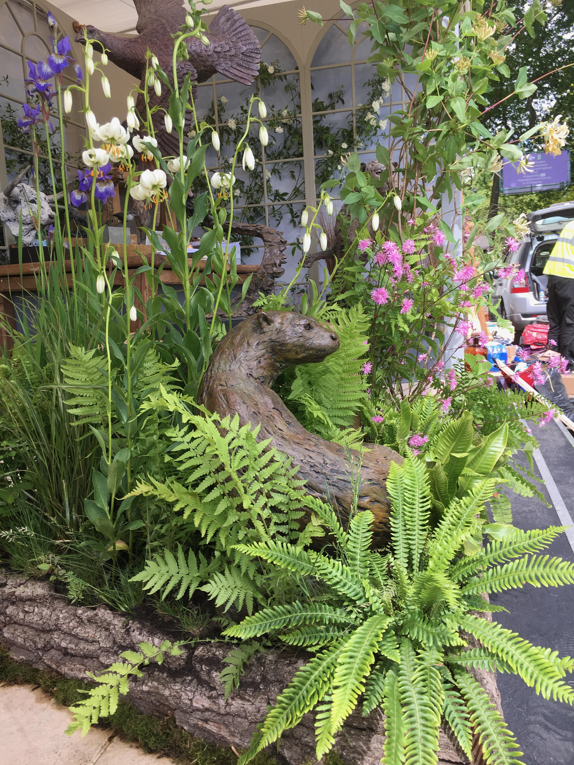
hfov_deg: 48.2
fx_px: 641
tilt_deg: -7.0
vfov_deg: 61.7
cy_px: 382
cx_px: 287
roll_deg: +2.8
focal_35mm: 29
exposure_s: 1/359
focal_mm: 4.15
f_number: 2.2
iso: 25
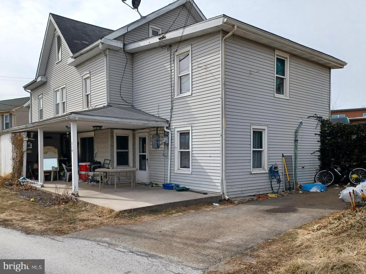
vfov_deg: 54.9
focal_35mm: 25
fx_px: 264
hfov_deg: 69.4
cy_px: 137
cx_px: 183
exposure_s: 1/578
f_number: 1.8
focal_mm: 4.6
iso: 32
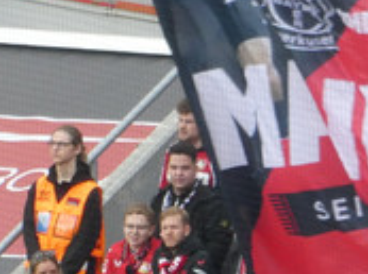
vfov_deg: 0.8
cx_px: 308
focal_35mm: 1855
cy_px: 93
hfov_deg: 1.1
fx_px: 19679
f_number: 6
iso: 400
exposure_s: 1/125
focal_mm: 89.6
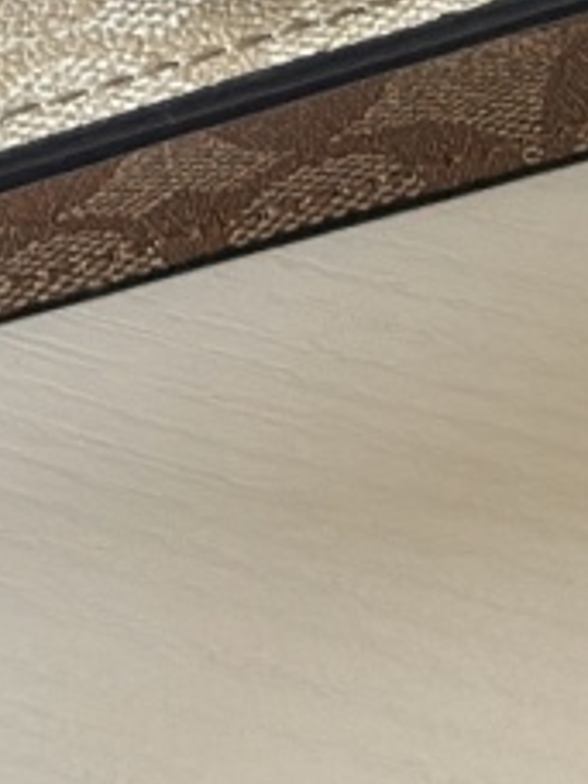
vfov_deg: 6.0
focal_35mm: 303
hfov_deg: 4.9
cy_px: -1582
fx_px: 6862
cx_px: 313
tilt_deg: -70.4
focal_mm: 6.86
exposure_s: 1/121
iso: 100
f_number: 1.78
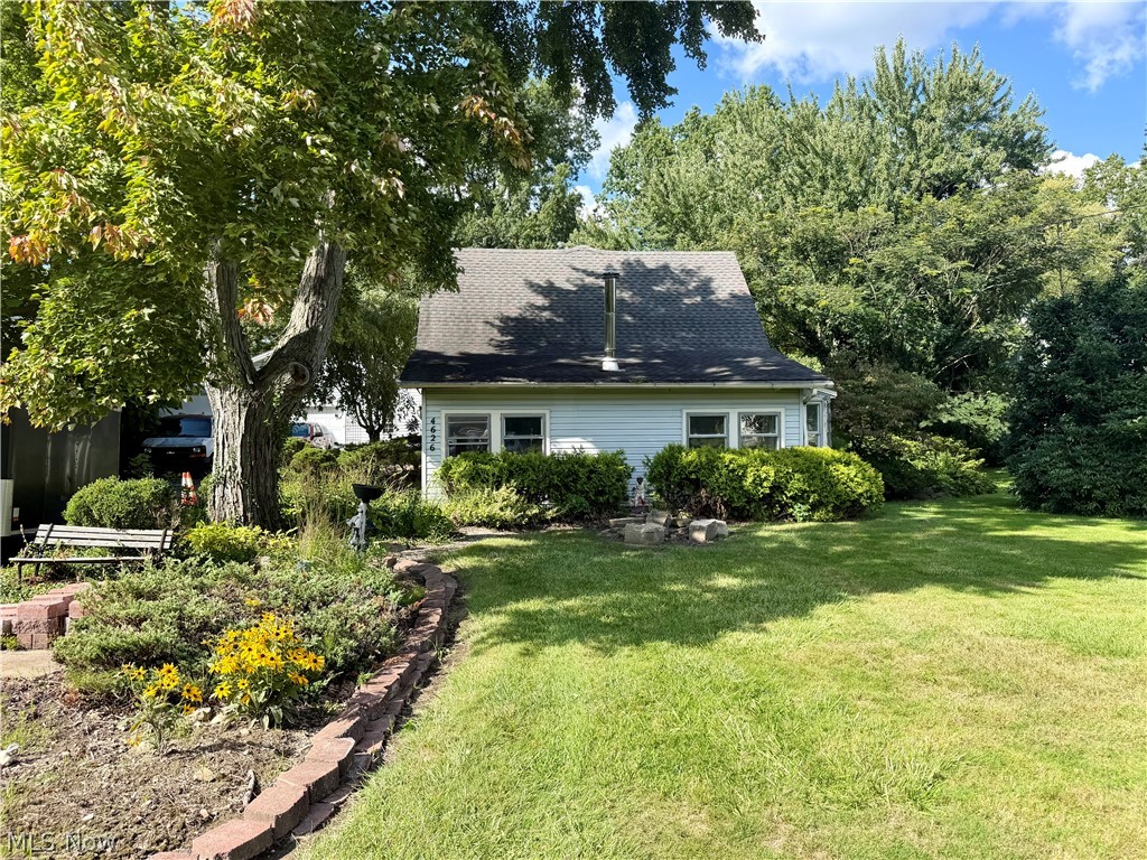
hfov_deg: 71.6
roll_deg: +1.6
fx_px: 795
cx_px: 574
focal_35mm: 24
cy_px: 430
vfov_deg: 56.8
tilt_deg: +1.1
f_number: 1.78
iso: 80
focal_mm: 6.76
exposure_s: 1/1464
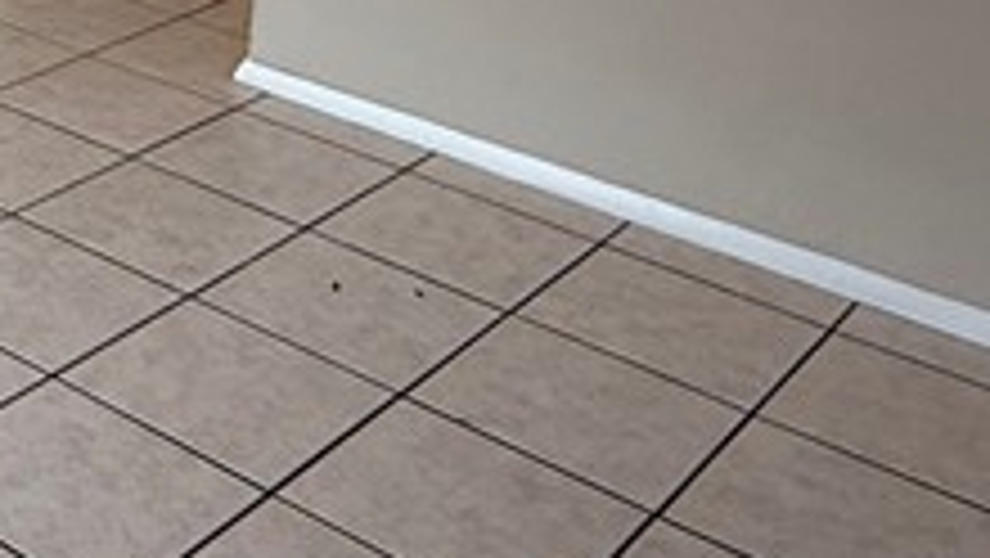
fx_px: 1865
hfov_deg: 25.8
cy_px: -243
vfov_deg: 15.8
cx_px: -270
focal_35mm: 71
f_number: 2.2
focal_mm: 2.22
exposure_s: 1/99
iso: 125
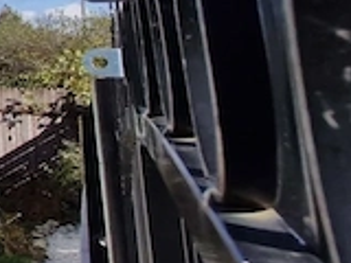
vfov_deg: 17.3
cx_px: -665
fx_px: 821
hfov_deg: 12.1
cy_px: -59
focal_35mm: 81
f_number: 2.2
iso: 50
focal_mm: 1.74
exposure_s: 1/2552
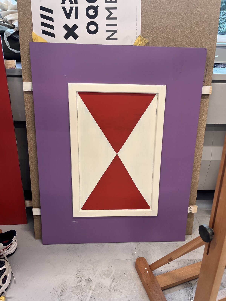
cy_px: 150
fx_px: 226
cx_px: 113
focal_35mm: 26
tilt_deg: -28.6
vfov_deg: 67.3
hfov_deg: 53.1
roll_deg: -2.4
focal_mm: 5.1
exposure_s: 1/100
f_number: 1.6
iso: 125
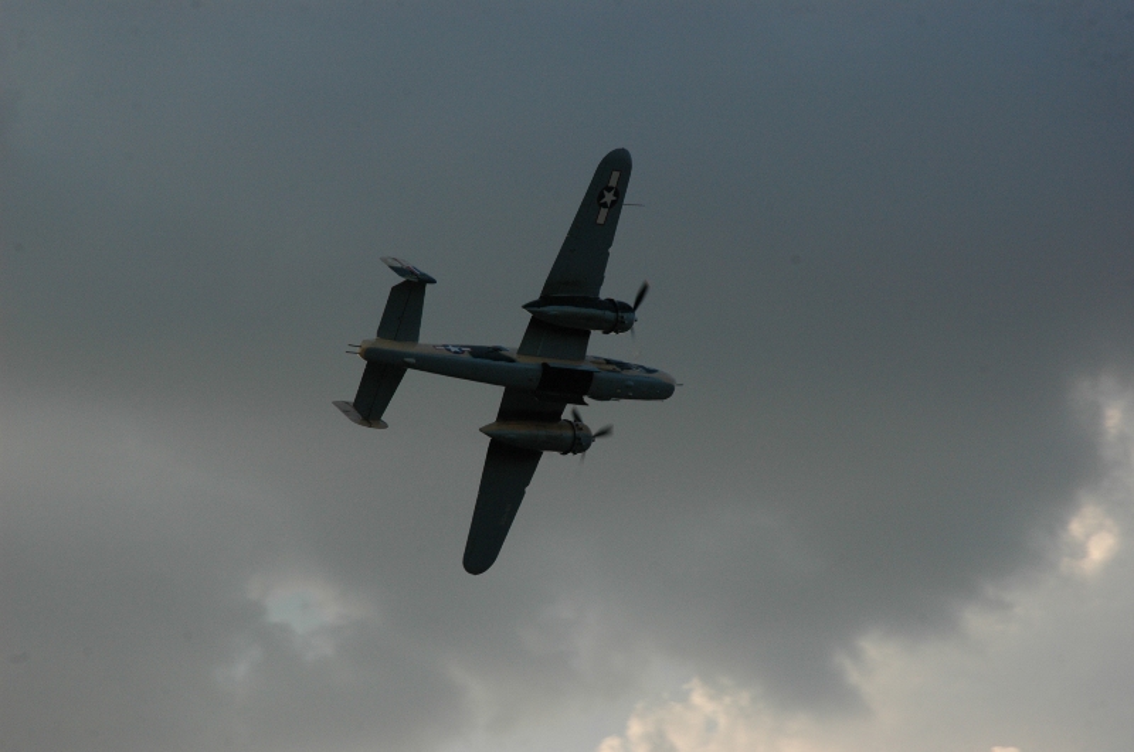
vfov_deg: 13.0
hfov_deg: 19.5
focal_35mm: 105
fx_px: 3303
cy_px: 376
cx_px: 567
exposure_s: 1/400
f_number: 11
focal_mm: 70
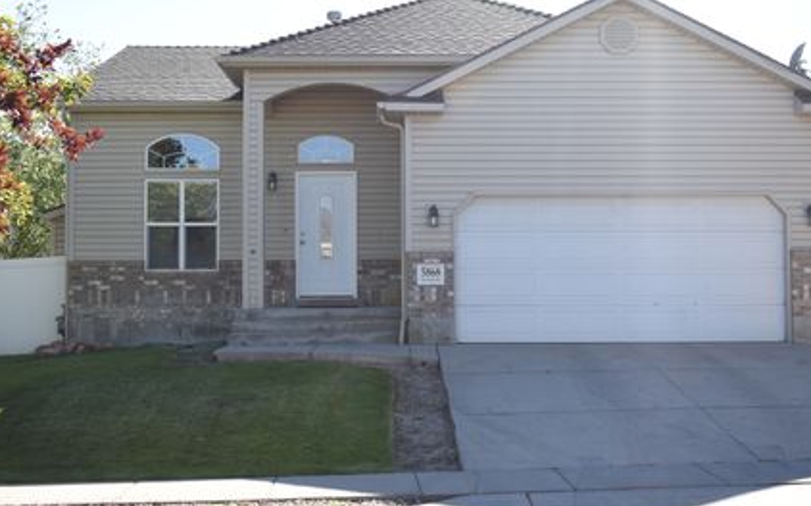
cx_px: 411
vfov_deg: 22.3
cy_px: 226
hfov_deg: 35.1
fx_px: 1281
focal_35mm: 58
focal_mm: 32
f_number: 5.6
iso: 100
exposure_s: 1/200
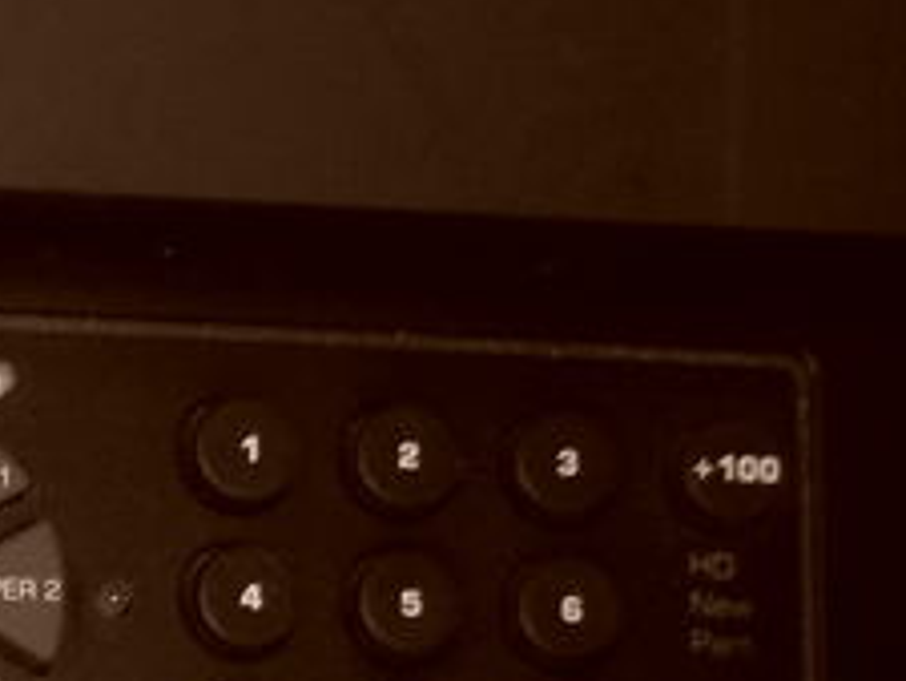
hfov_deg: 10.6
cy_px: 1350
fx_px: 4426
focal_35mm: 169
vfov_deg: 8.4
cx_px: -978
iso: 100
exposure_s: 1/45
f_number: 2.8
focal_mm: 6.3
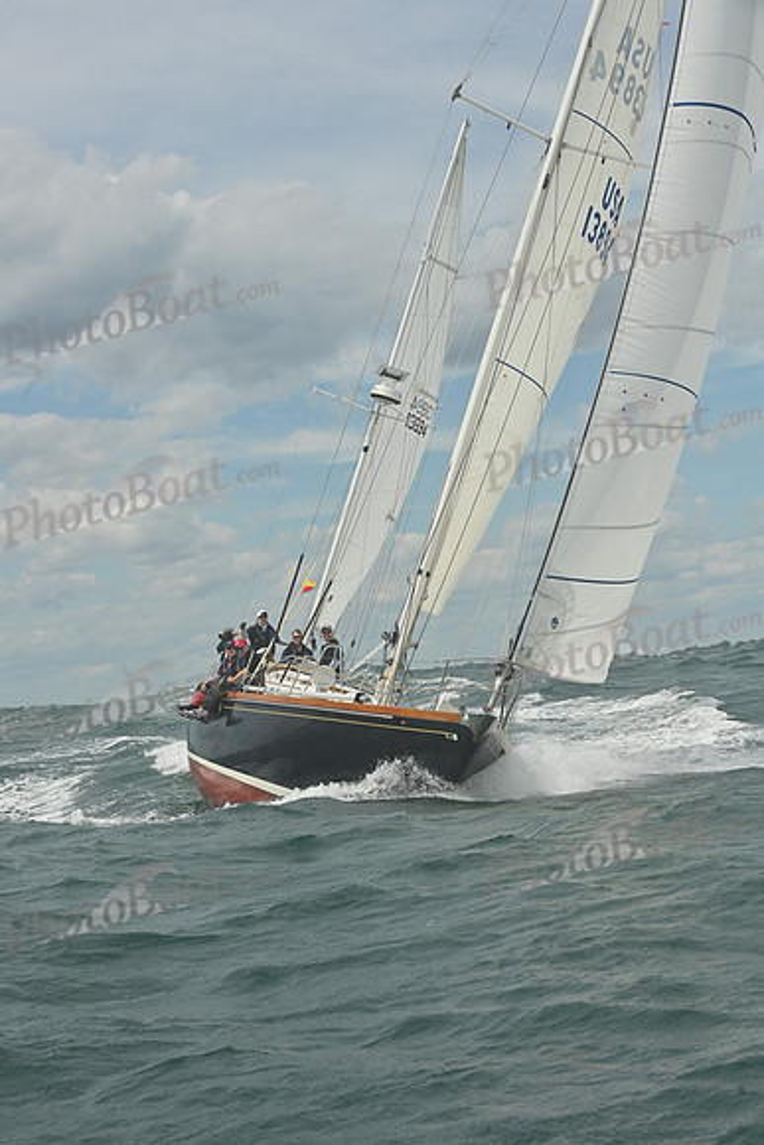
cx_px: 382
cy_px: 572
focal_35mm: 70
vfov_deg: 28.8
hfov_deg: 19.5
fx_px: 2227
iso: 320
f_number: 11
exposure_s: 1/1250
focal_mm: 70
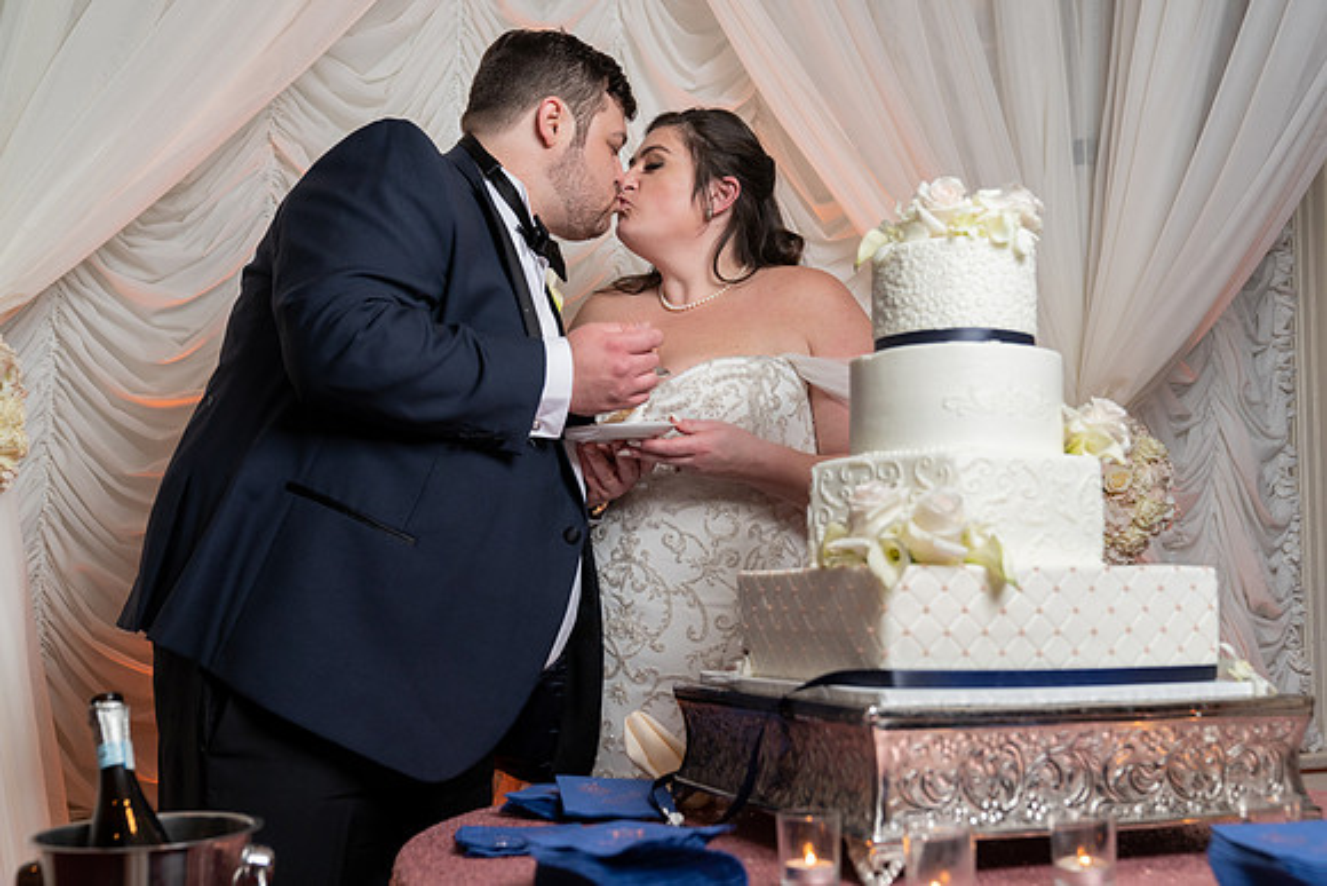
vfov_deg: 34.2
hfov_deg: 49.5
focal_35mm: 39
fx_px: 1438
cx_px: 664
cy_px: 443
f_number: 4
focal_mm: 39
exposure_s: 1/200
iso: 1250
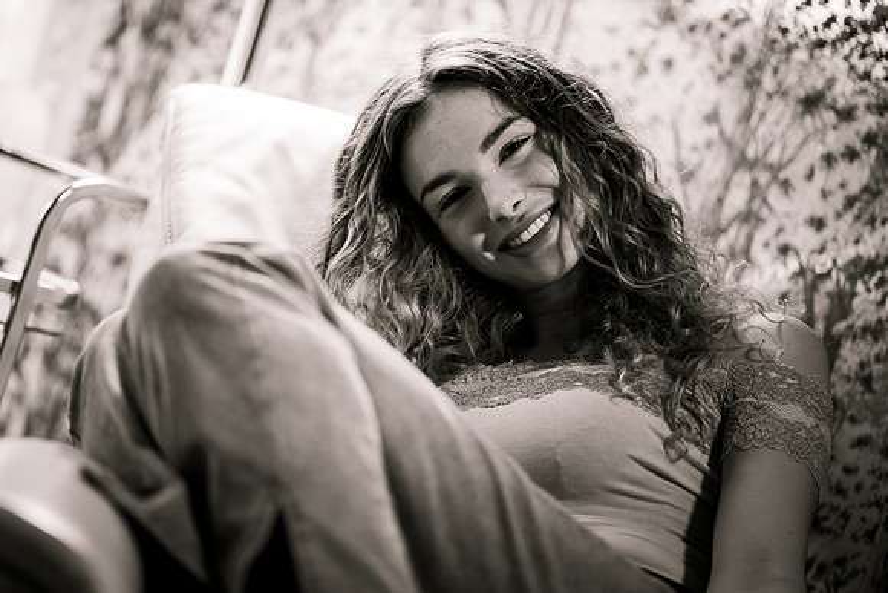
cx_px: 364
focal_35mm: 100
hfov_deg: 20.3
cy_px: 243
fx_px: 2477
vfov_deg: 13.6
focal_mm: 85
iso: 320
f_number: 1.8
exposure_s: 1/200
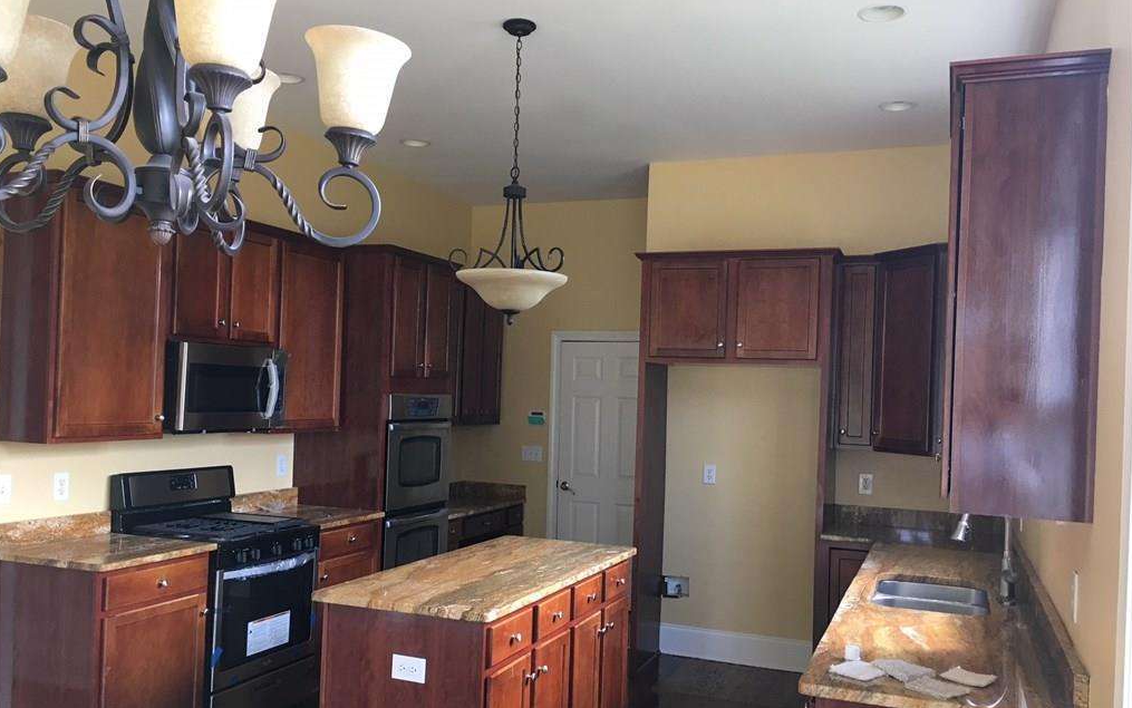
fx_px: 957
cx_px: 564
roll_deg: -1.6
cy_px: 389
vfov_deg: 40.6
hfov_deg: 61.2
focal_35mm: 31
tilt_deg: -0.5
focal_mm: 4.15
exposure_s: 1/30
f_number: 2.2
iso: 40
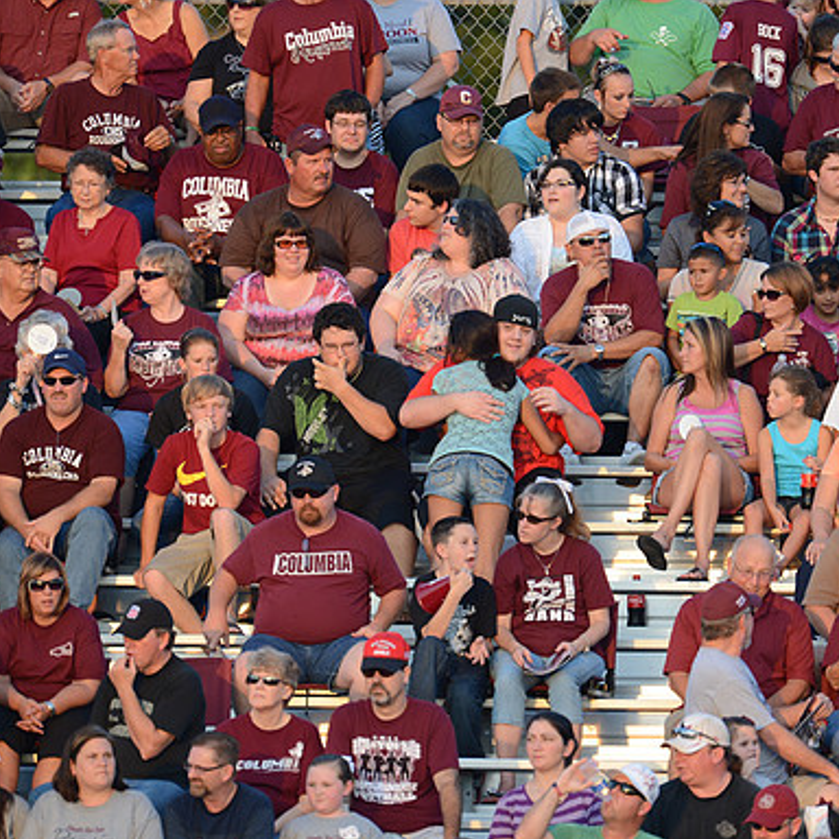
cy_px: 420
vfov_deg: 2.5
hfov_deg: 2.5
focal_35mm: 706
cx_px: 511
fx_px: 19360
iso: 800
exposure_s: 1/800
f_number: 4
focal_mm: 550
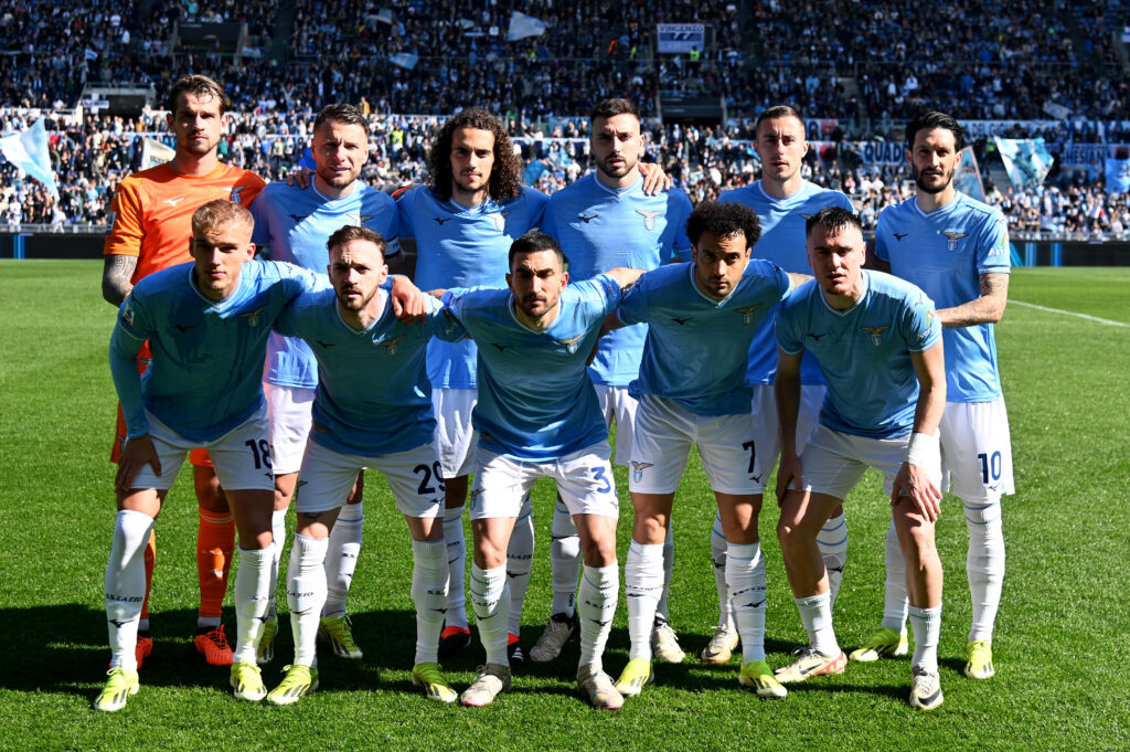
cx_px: 565
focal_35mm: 48
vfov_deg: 28.0
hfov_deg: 41.1
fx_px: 1505
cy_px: 376
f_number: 4.5
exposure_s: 1/1000
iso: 200
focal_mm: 48
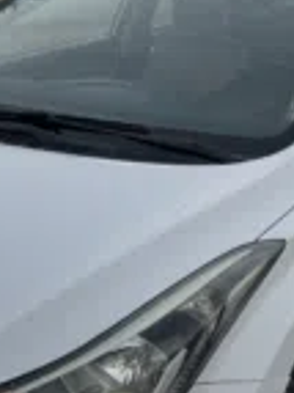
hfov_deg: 20.8
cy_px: 179
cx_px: 324
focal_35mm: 67
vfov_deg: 29.0
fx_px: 760
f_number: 1.78
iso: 80
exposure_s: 1/175
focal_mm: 6.76
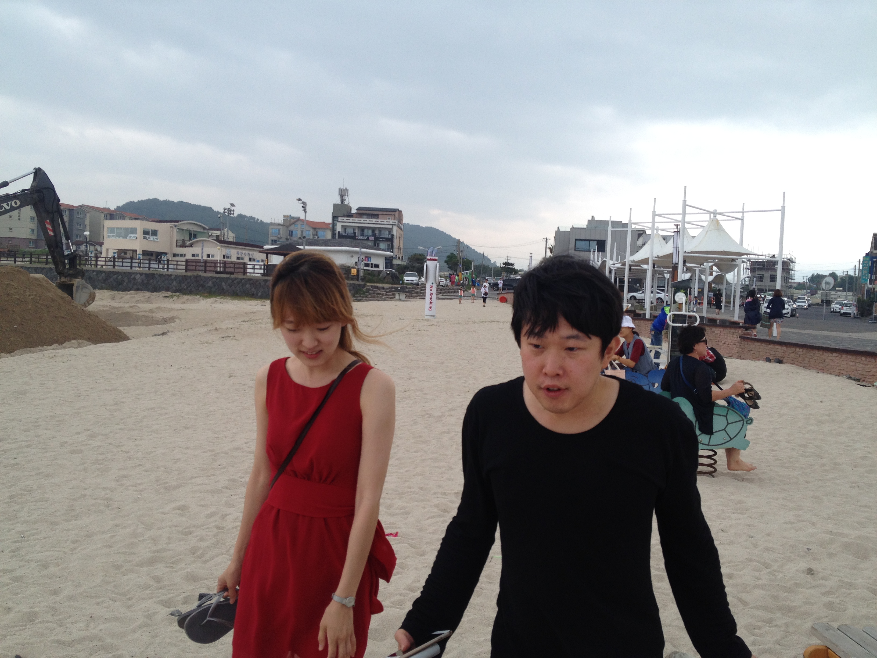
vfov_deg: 40.7
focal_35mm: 35
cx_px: 438
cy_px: 329
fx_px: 887
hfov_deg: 52.6
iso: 50
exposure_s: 1/600
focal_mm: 4.28
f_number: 2.4
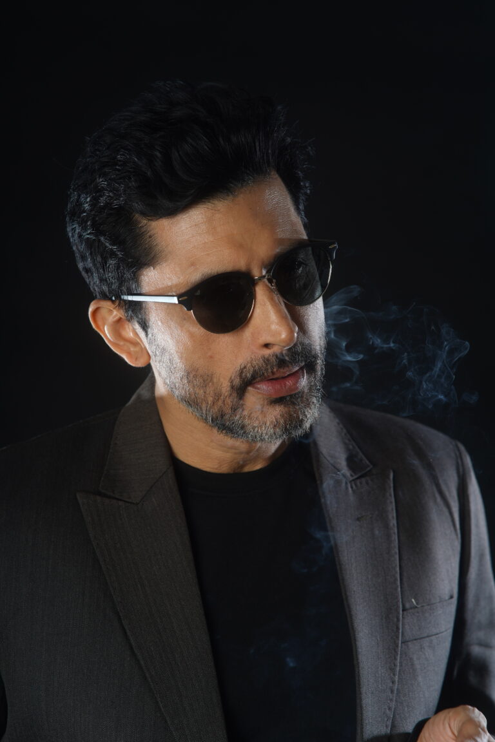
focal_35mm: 85
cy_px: 371
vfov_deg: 23.9
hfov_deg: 16.1
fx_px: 1753
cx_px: 248
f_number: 6.3
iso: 64
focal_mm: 85
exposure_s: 1/160
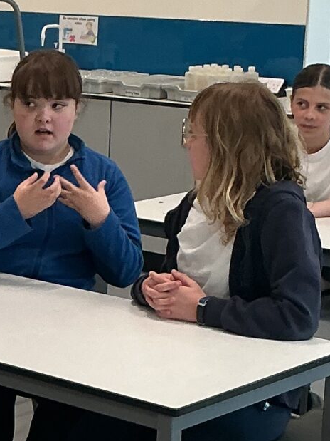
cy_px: 216
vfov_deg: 16.4
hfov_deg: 11.8
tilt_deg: -11.2
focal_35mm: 120
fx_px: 1526
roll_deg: +0.3
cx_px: -169
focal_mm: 3
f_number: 1.8
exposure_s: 1/120
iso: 50
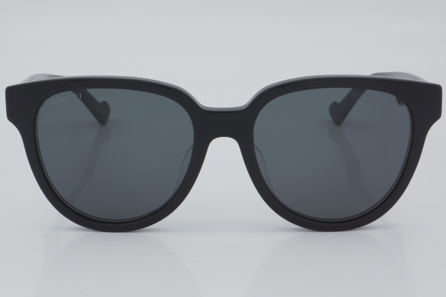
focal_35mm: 82
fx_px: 1022
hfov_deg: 24.6
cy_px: 148
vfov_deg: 16.6
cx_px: 223
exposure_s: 1/4
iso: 100
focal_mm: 55
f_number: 32
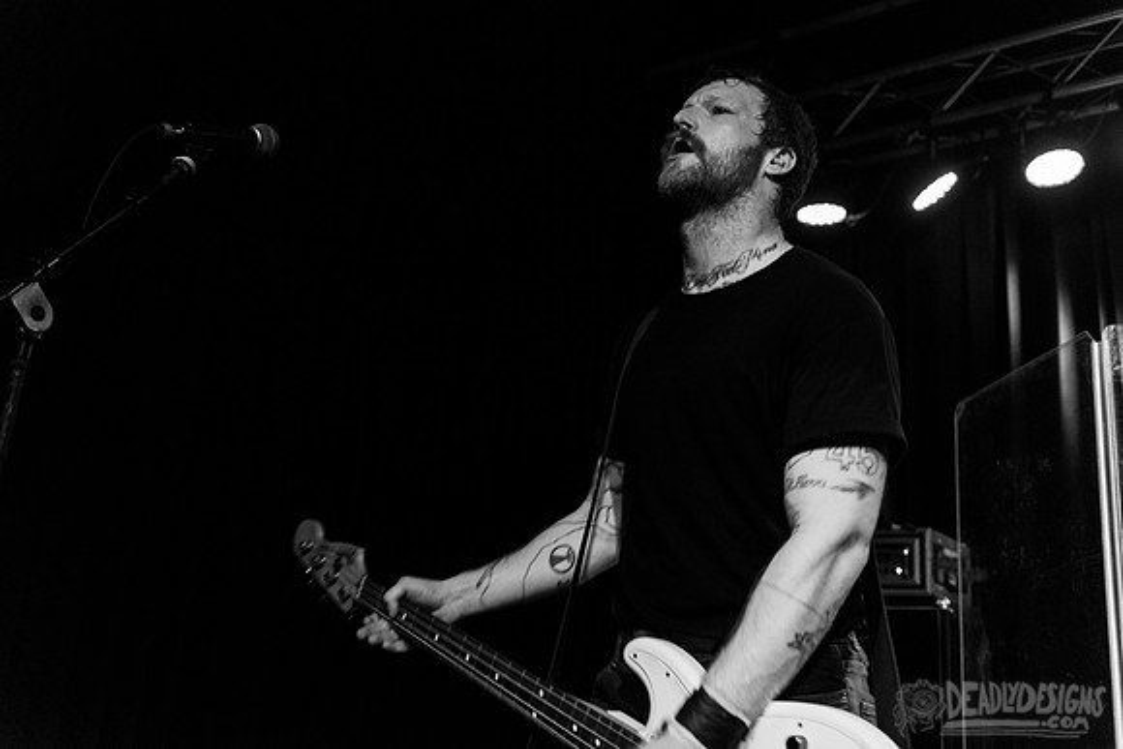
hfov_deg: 54.4
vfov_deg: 37.9
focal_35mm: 35
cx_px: 562
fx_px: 1092
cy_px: 374
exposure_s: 1/80
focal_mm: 35
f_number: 3.2
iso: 2500
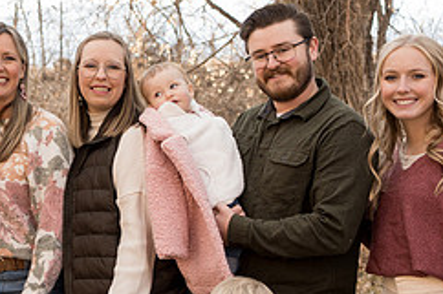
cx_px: 5
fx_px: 1033
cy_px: 169
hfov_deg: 23.3
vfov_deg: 16.2
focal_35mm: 84
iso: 200
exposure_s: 1/200
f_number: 3.5
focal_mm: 35
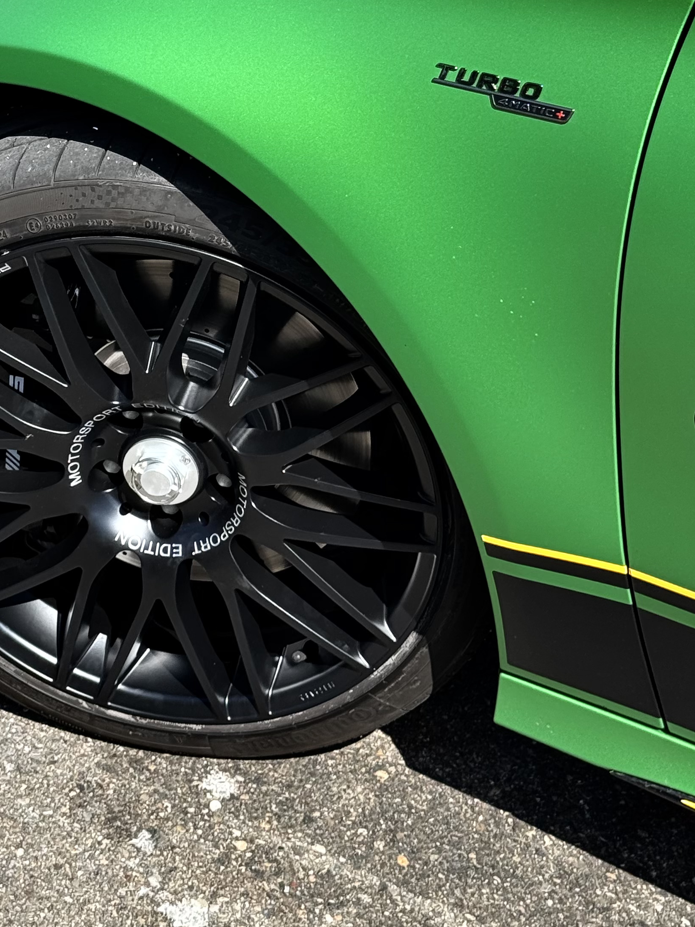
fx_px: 2383
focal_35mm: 89
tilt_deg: -27.1
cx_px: 193
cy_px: 164
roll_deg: -0.2
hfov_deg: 16.5
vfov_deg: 21.7
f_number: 1.78
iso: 64
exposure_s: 1/2045
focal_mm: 6.76
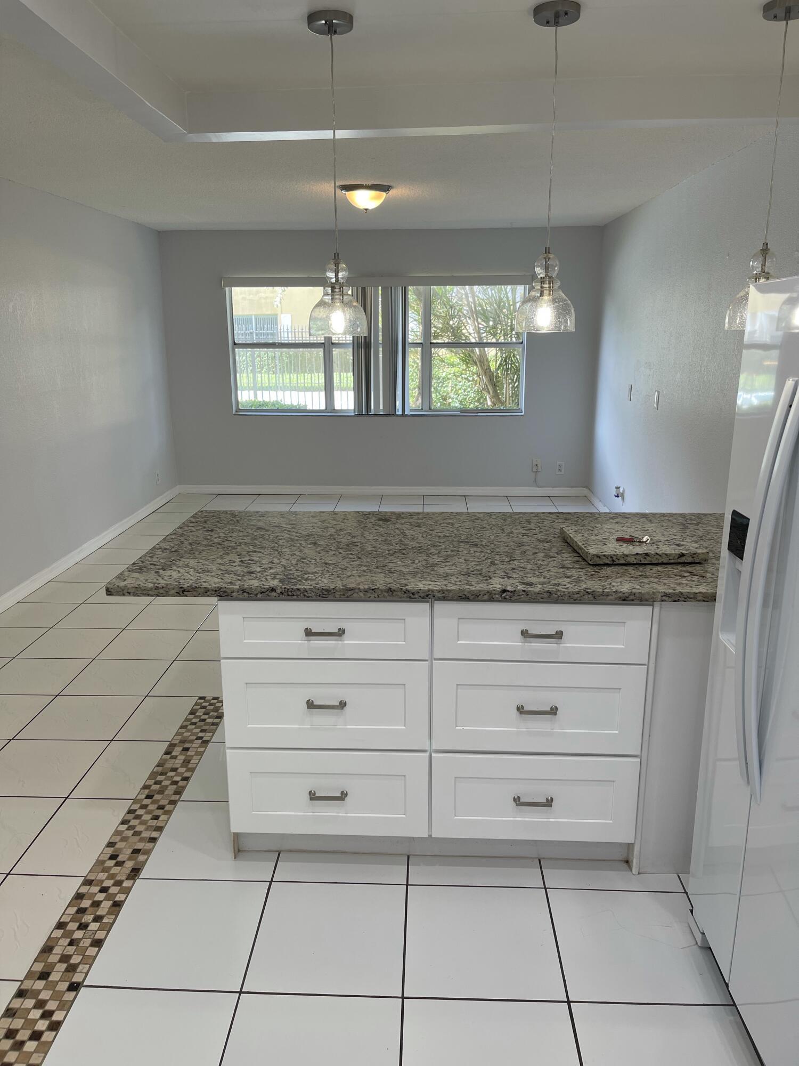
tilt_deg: -14.3
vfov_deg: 67.3
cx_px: 400
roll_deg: +0.1
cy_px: 533
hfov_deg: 53.1
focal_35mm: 26
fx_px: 800
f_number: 1.6
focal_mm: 5.1
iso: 32
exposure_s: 1/120
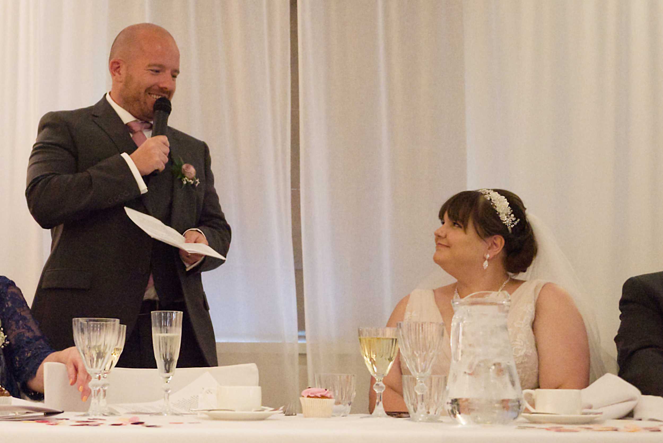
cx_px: 332
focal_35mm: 38
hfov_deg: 50.7
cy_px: 222
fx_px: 700
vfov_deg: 35.1
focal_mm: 38
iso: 6400
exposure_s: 1/200
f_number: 4
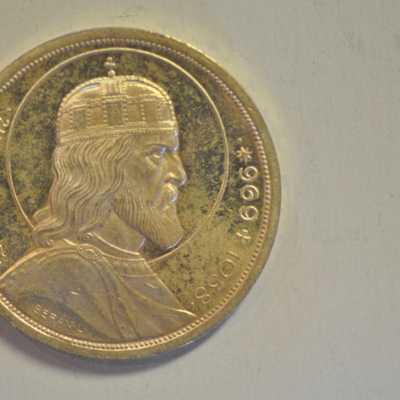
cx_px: 122
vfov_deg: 15.0
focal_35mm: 116
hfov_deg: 15.0
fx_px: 1517
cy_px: 199
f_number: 4
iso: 560
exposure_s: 1/250
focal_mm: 60
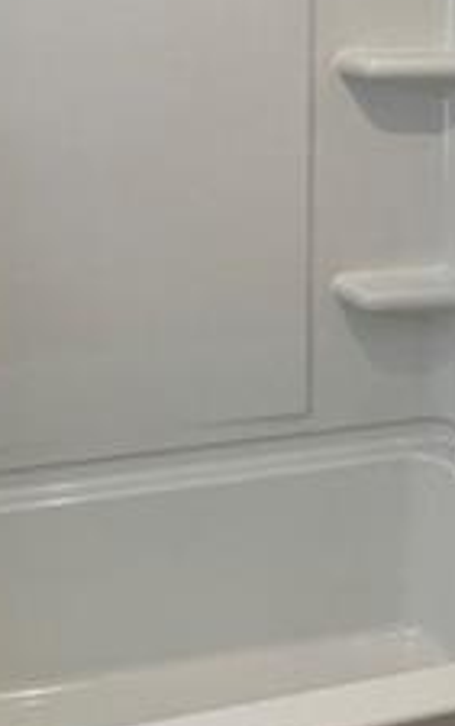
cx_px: 268
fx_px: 931
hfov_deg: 27.4
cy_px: 103
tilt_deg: -7.1
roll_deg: +0.7
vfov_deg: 40.1
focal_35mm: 47
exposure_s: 1/120
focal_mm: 1.57
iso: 100
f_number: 1.8
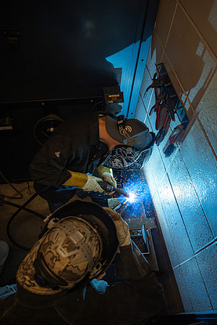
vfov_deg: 69.4
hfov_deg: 49.5
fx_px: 235
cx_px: 117
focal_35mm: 26
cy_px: 164
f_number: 2.8
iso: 100
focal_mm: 24
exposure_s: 1/500
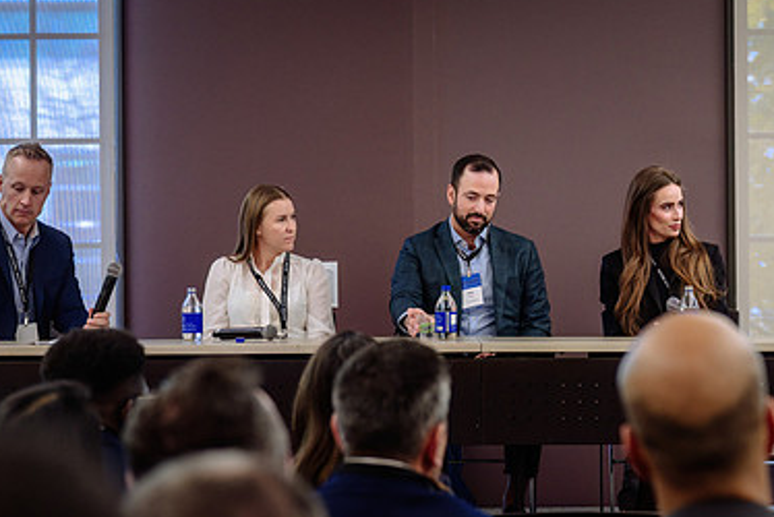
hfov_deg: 17.0
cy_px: 271
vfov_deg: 11.4
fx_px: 2582
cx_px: 496
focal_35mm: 120
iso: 500
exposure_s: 1/80
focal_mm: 66
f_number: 3.2
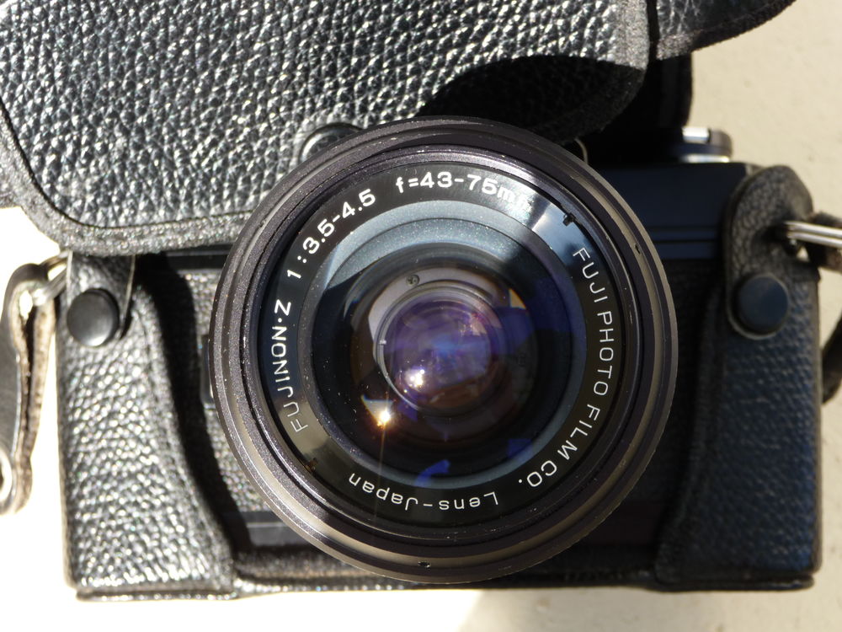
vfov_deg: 25.2
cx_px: 421
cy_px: 316
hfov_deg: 33.2
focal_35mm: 58
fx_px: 1411
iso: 100
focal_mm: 9.8
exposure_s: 1/160
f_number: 4.4
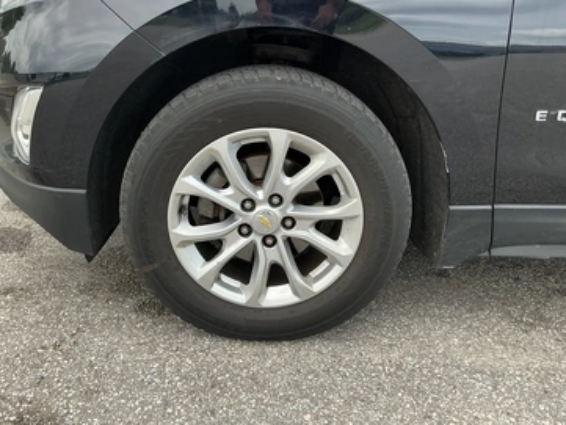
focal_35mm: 31
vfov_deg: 45.4
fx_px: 507
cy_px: 194
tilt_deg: -20.7
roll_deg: -1.6
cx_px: 262
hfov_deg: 58.3
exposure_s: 1/478
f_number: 1.8
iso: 25
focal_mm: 3
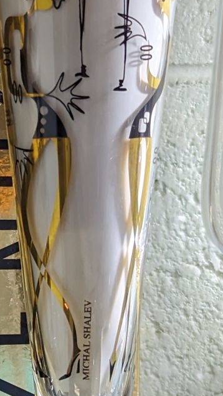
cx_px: -149
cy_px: 199
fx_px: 1765
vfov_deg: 12.8
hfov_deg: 7.1
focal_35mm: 168
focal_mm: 6.81
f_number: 1.85
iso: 97
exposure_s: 1/99.9
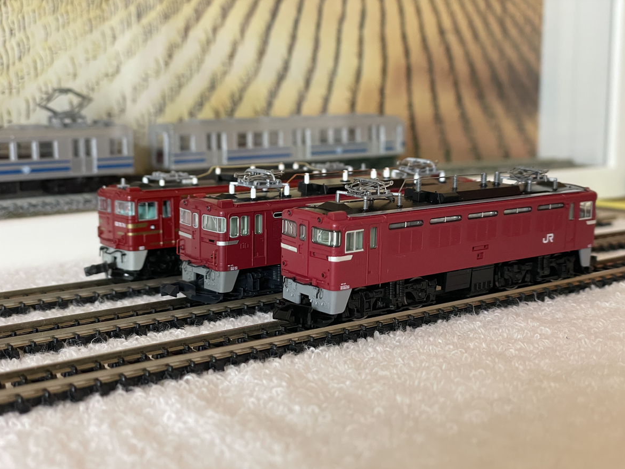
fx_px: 957
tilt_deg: -8.3
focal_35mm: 53
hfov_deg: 36.2
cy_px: 238
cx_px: 315
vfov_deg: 27.5
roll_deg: +1.3
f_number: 2
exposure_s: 1/83
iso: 200
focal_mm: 6
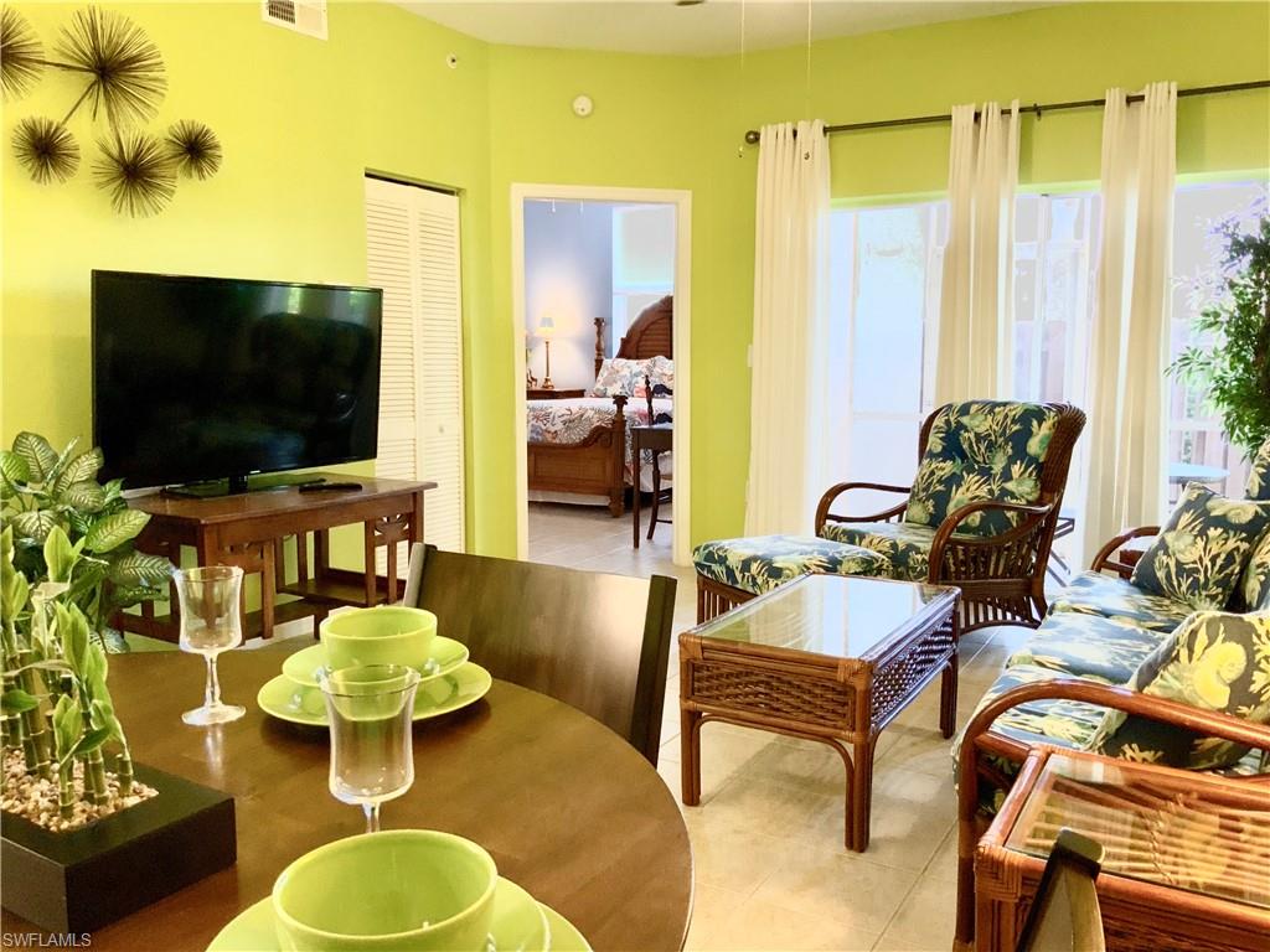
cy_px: 476
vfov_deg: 48.2
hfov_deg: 61.7
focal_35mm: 29
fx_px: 1064
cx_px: 635
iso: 200
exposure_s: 1/60
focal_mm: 3
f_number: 1.8
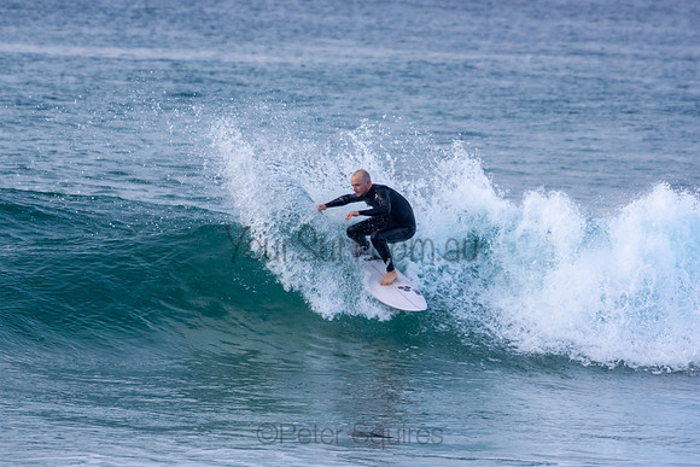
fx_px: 9919
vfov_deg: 2.7
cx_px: 350
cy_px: 234
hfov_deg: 4.0
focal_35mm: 510
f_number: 5.6
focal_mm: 340
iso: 640
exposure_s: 1/1000
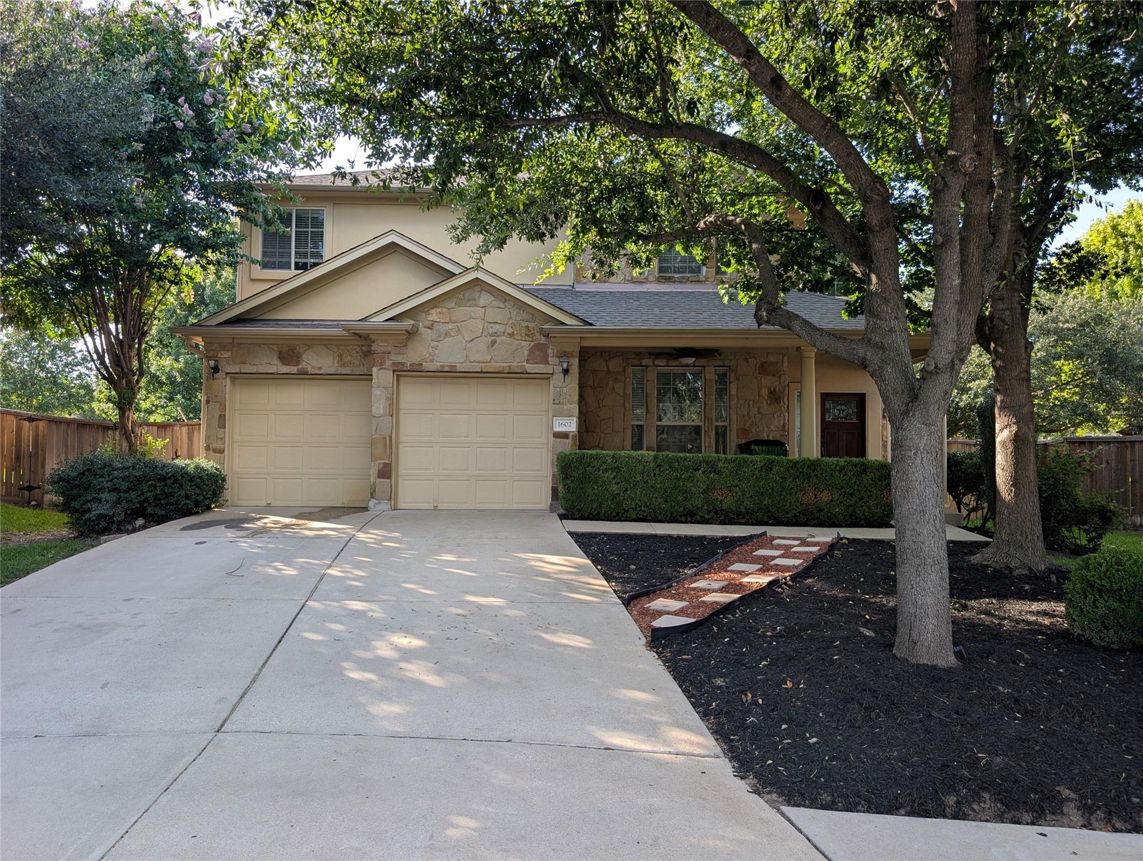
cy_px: 430
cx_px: 572
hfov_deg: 71.5
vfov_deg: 56.9
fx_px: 794
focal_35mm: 24
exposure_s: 1/197
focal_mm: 6.9
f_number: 1.68
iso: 23
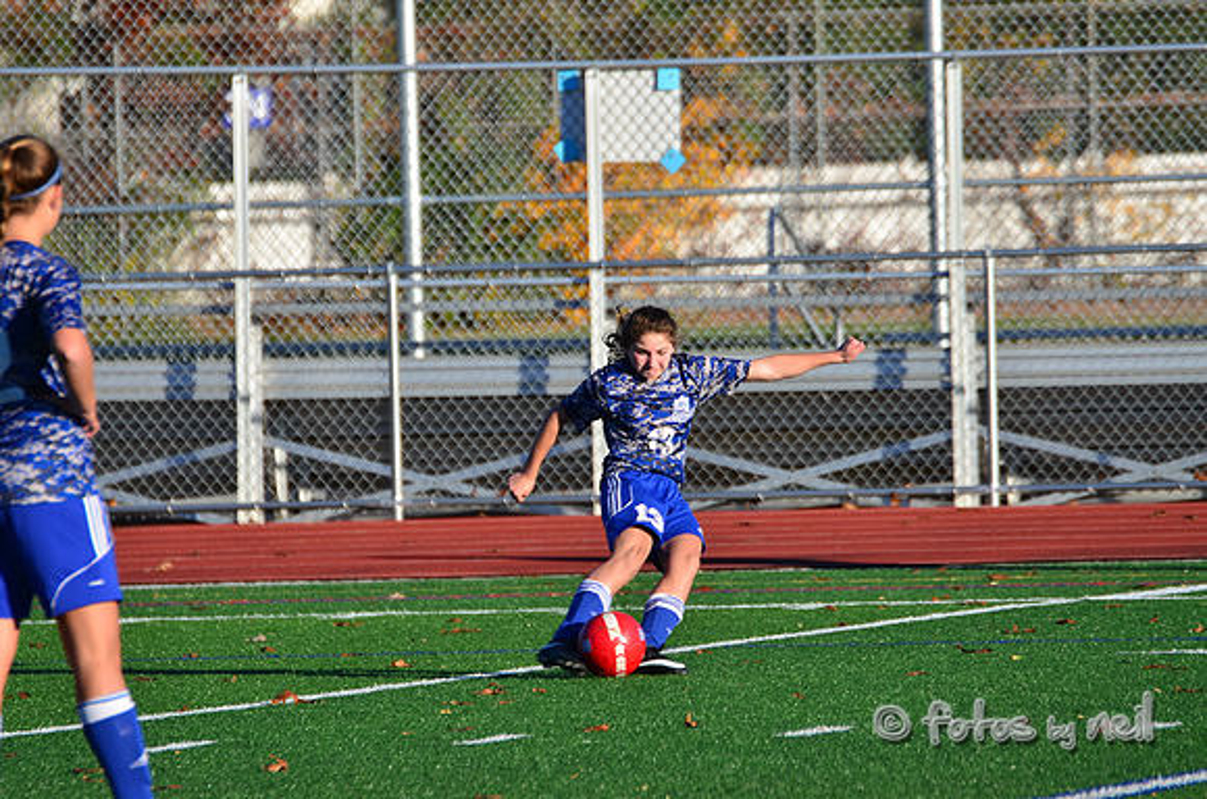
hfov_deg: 4.6
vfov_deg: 3.0
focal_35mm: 450
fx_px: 15054
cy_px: 400
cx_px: 604
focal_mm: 300
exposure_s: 1/1000
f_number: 5.6
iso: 250
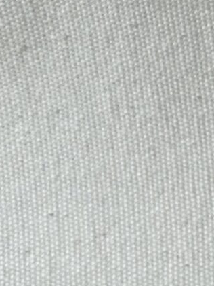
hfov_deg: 8.2
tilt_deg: -15.1
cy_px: -36
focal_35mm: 158
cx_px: 600
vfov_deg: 12.3
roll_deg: +0.3
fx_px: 1302
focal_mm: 5.7
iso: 50
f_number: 1.5
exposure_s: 1/814
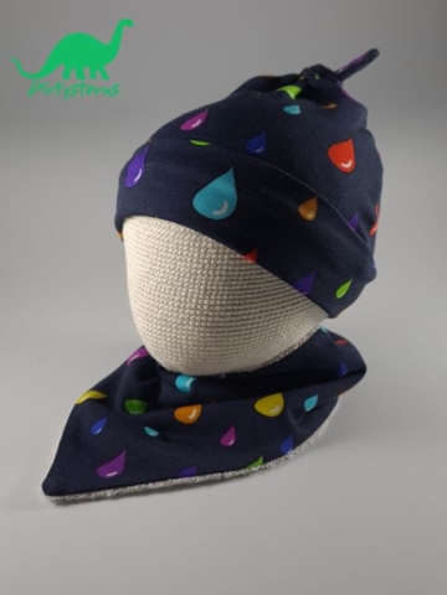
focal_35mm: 26
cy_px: 298
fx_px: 448
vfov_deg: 67.3
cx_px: 224
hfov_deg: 53.1
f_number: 1.8
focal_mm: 5.4
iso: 80
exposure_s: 1/50
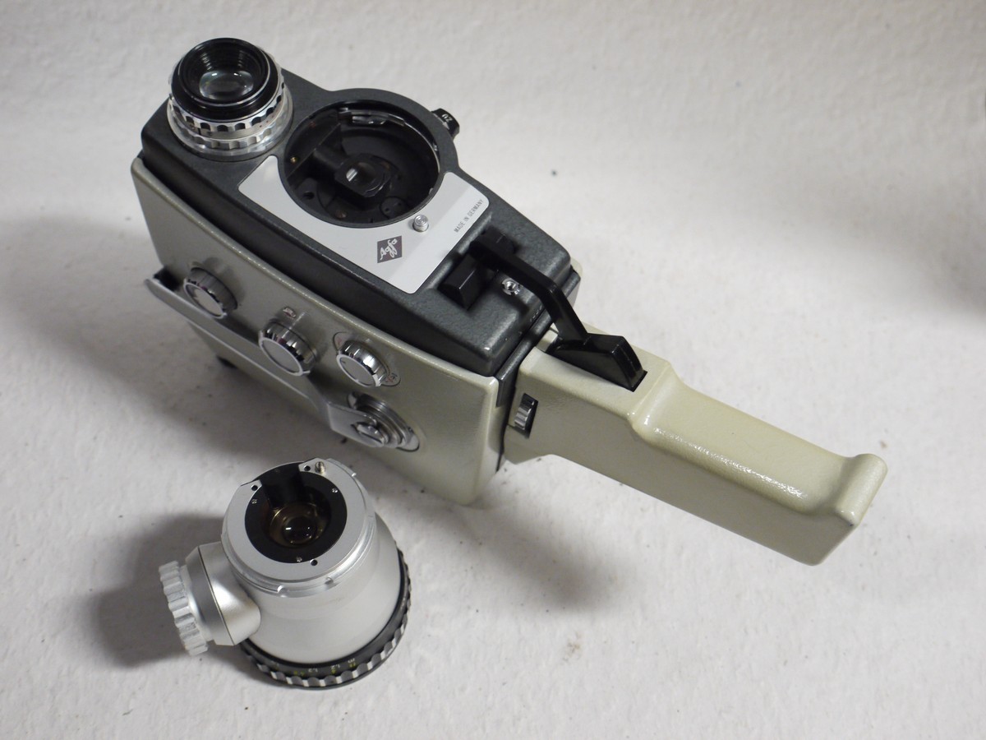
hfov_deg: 44.8
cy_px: 370
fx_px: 1196
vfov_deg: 34.3
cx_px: 493
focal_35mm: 42
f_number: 4.5
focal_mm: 21
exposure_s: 1/25
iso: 800
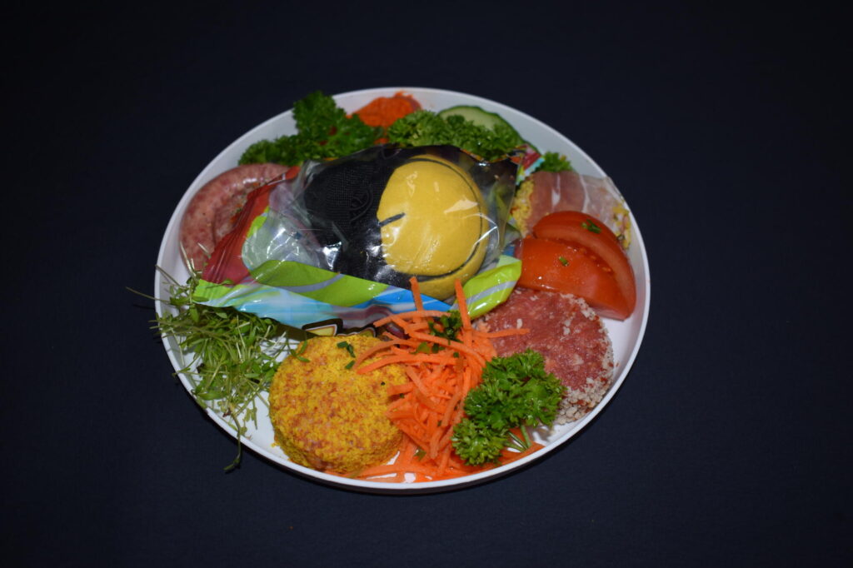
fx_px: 817
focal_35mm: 34
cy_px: 284
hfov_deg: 55.1
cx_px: 426
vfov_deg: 38.3
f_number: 3.8
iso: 180
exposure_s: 1/125
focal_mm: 23
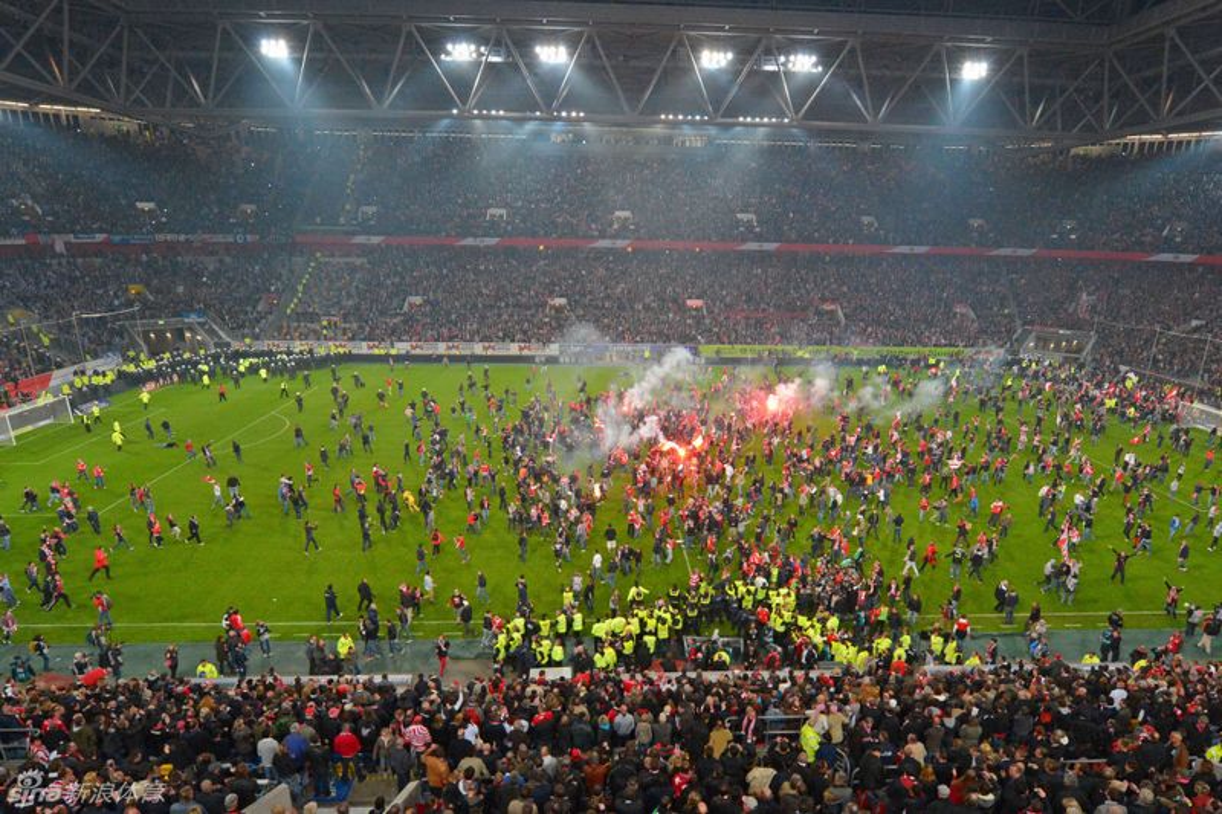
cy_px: 407
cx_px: 611
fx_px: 475
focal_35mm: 14
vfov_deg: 81.2
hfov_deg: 104.3
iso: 6400
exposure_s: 1/1000
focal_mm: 14
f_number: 5
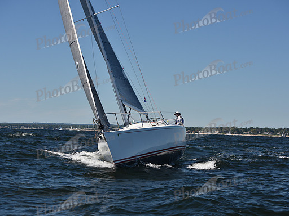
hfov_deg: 20.0
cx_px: 144
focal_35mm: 98
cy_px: 108
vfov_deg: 15.1
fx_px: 818
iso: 200
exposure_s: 1/800
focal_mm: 90
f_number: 5
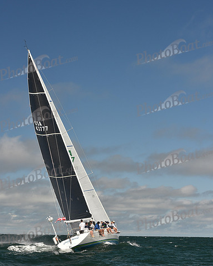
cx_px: 107
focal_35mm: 80
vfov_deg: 23.8
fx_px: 630
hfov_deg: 19.2
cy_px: 139
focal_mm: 70
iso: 320
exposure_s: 1/800
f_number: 6.3
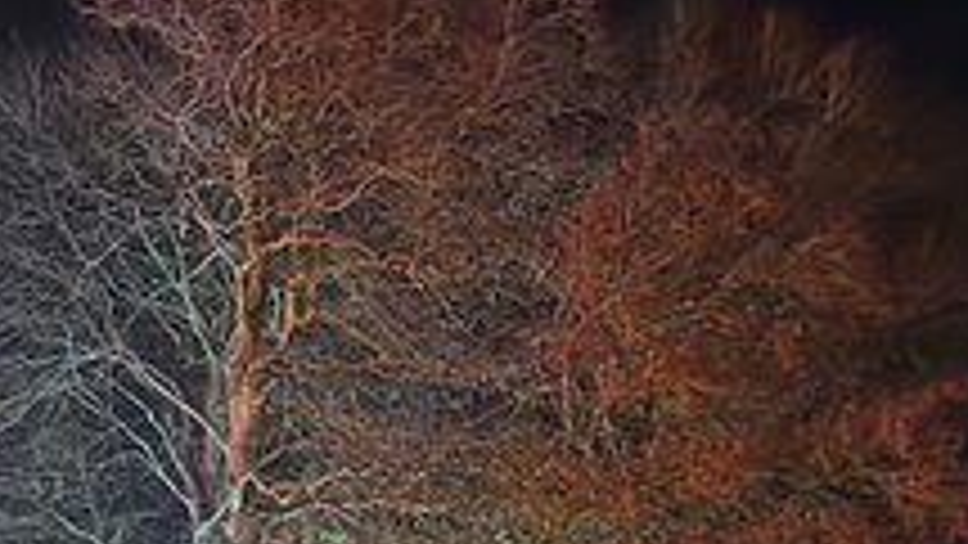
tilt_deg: +12.9
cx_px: 9
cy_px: 580
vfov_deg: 15.0
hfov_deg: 25.6
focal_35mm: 79
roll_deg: +0.4
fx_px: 2028
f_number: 1.78
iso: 3200
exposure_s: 1/14
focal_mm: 6.76
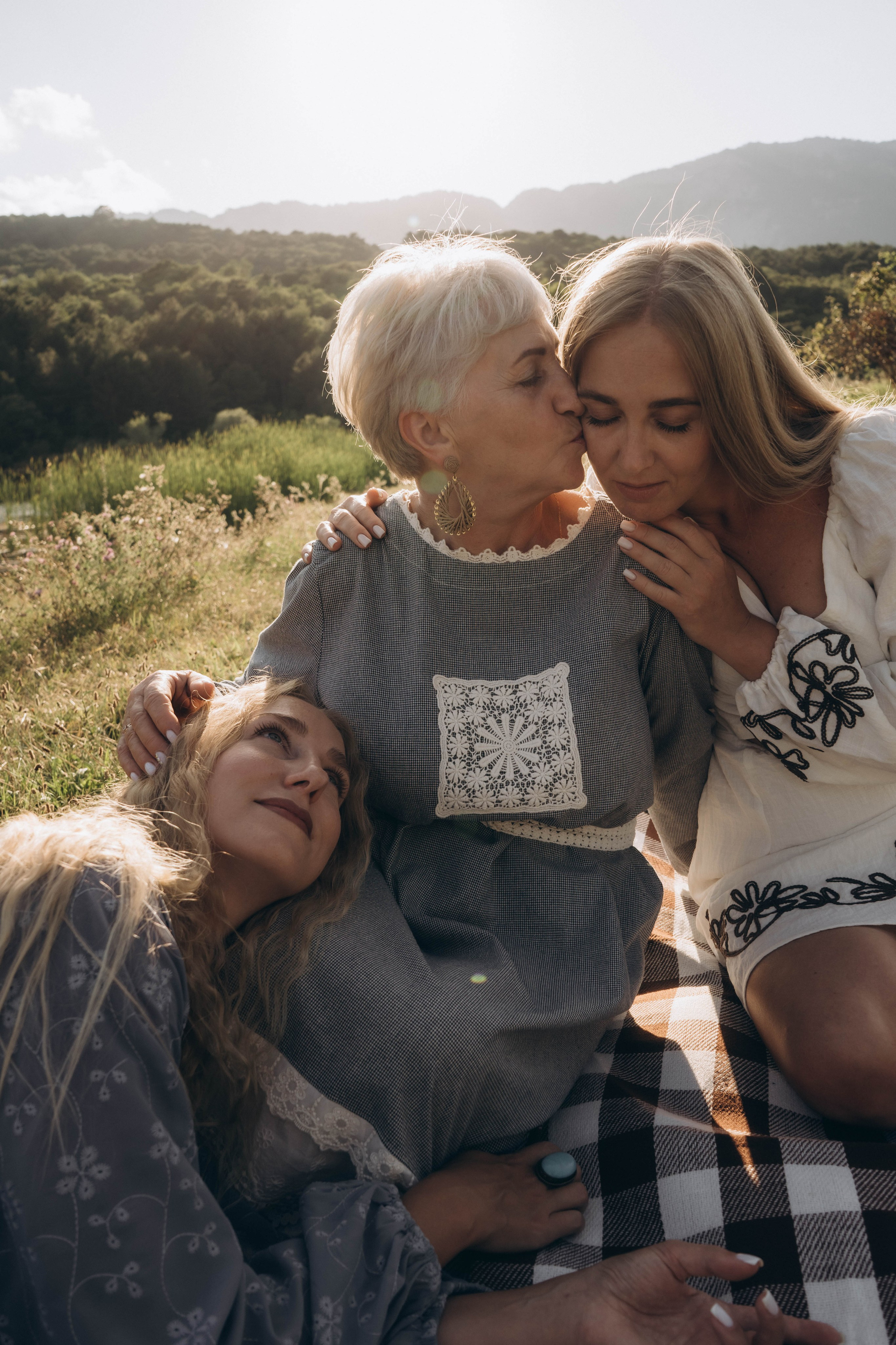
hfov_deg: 46.4
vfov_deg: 65.5
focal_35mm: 28
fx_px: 1045
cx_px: 448
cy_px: 672
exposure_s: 1/500
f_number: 7.1
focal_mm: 28
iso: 320
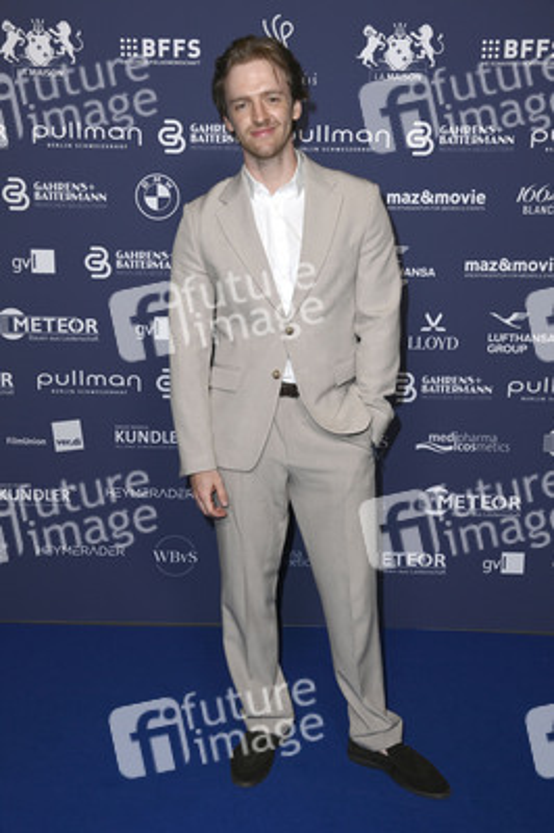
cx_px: 277
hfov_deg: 31.8
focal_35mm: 42
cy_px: 416
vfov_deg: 46.4
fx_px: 971
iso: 400
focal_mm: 42
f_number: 5.6
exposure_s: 1/250
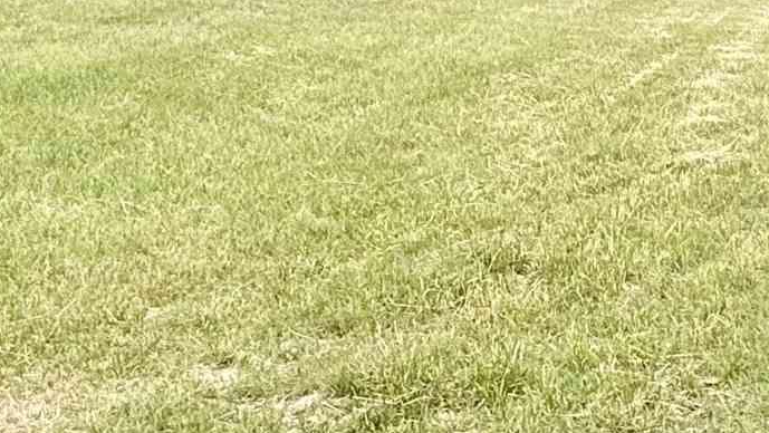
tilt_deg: +1.7
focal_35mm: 68
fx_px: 1387
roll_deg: +0.7
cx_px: 921
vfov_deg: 16.8
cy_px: -127
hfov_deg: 27.3
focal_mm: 2.22
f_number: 2.2
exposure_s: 1/701
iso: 50
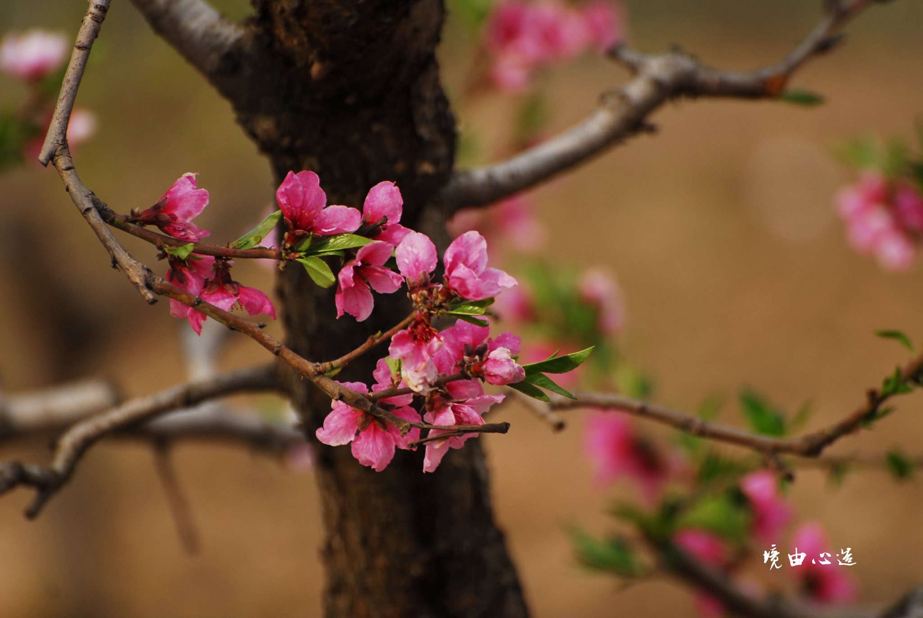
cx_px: 462
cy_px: 309
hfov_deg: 5.1
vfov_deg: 3.4
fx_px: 10396
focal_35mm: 405
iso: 100
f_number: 5.6
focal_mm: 270
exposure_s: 1/125
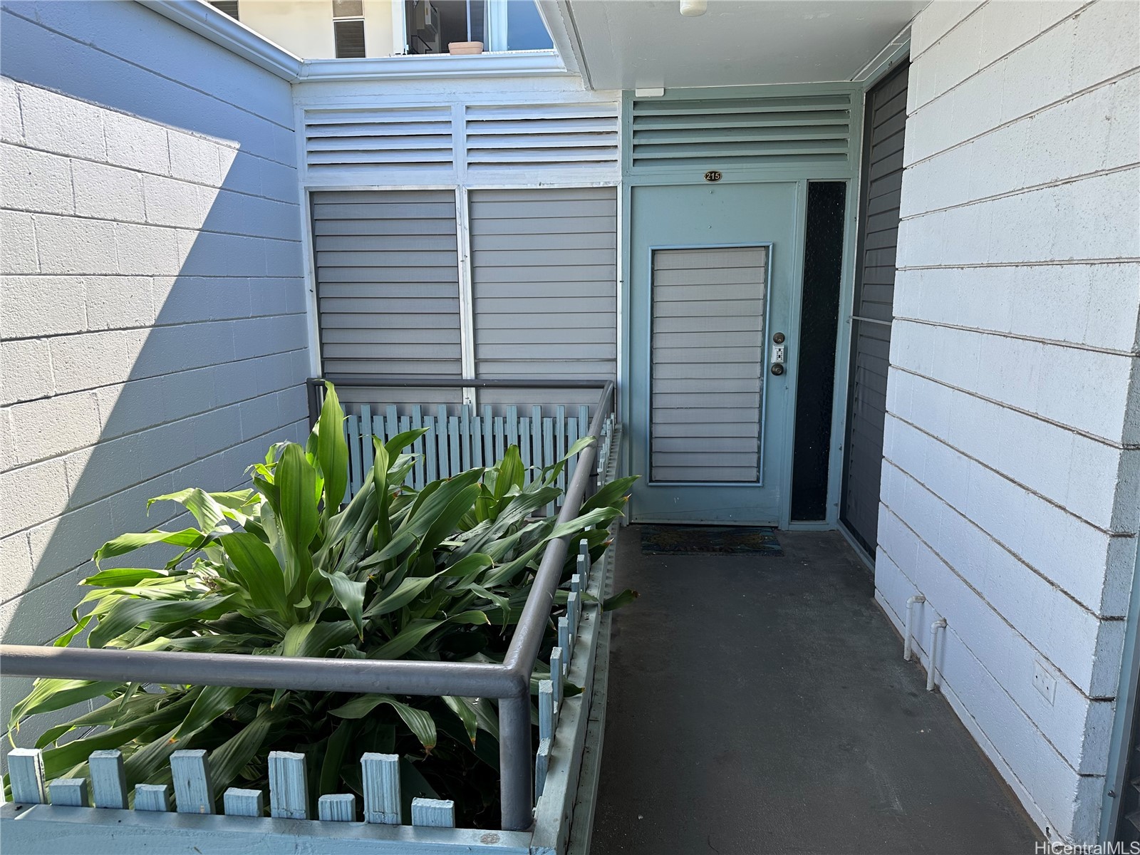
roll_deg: +0.6
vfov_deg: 56.8
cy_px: 428
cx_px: 570
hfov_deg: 71.6
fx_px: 790
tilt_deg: -10.3
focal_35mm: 24
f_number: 1.78
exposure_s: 1/650
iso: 80
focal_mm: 6.86
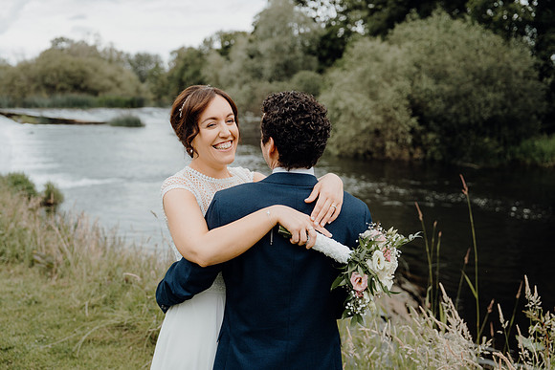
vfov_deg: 36.0
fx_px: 571
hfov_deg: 51.9
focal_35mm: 37
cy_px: 185
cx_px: 278
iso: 125
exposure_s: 1/800
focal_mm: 37
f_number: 2.8
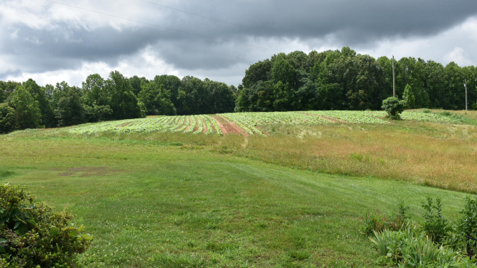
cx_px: 241
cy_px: 147
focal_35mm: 35
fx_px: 443
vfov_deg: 33.7
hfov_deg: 56.6
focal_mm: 20
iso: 250
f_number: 10
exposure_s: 1/400
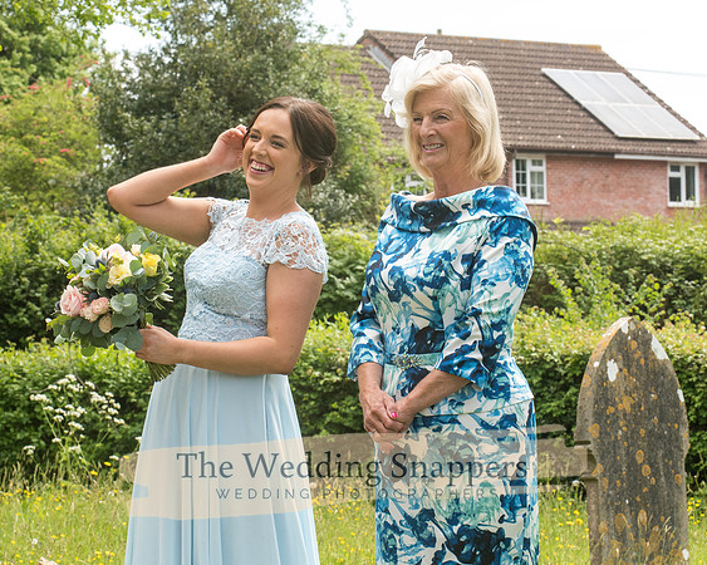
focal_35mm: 156
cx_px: 309
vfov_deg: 9.9
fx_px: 3255
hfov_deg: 12.4
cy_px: 240
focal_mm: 120
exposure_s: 1/400
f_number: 20
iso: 2000
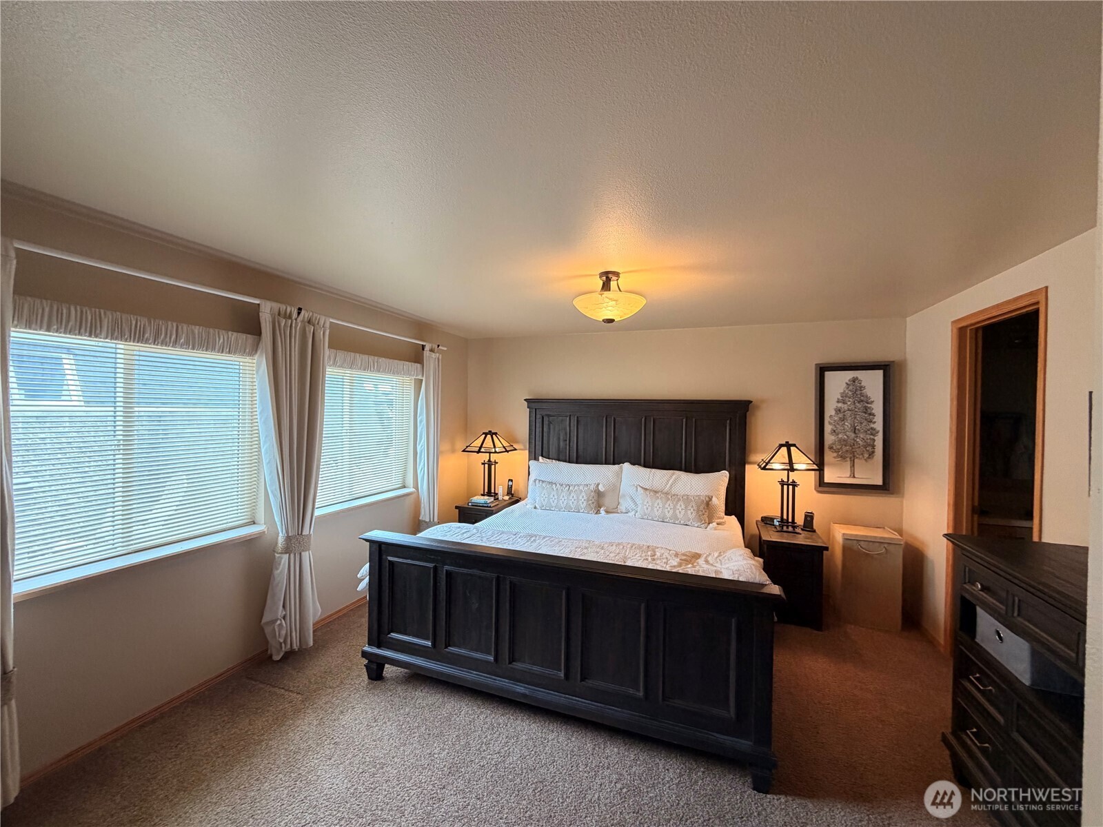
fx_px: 446
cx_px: 552
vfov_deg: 85.7
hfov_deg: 102.1
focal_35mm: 14
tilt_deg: -0.8
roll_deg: -0.1
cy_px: 414
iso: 250
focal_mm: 2.22
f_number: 2.2
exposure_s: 1/120
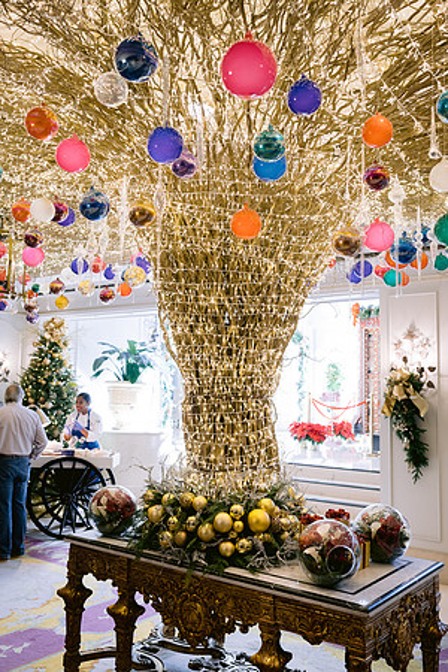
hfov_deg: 37.9
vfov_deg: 54.4
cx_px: 224
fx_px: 653
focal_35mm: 35
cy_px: 336
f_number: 4
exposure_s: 1/100
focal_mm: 35
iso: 800
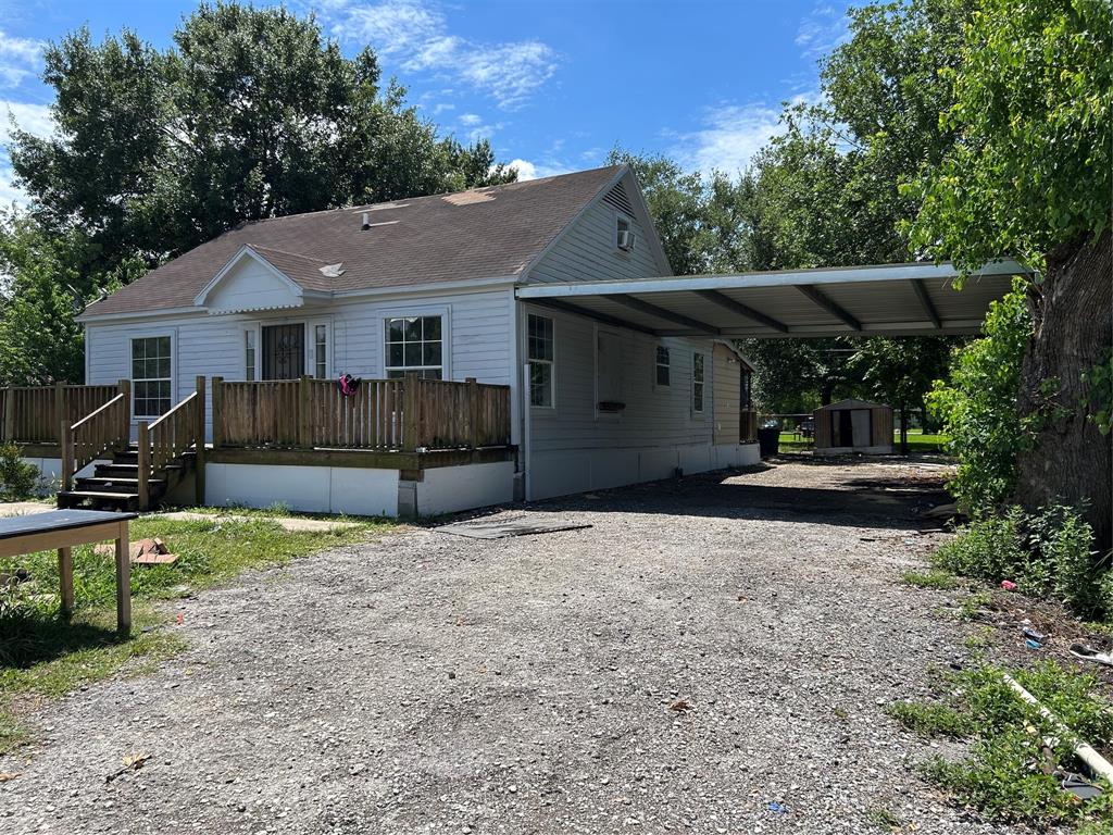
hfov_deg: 67.3
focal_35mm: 26
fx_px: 836
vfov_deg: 53.1
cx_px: 556
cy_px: 418
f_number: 1.5
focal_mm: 5.7
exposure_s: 1/2994
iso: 50
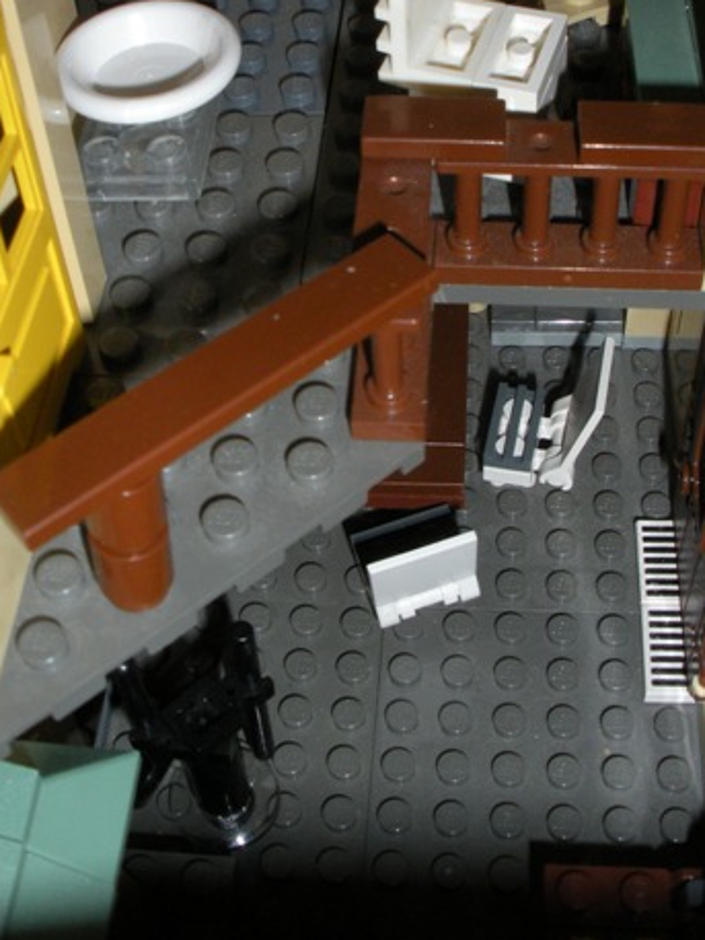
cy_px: 327
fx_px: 1330
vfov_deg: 38.5
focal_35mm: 49
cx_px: 384
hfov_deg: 29.7
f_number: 5.6
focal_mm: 6.3
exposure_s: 1/60
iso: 200
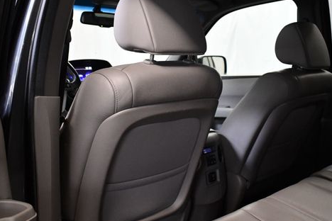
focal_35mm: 41
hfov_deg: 47.4
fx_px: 378
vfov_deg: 32.6
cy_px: 99
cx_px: 177
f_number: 3.8
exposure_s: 1/125
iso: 2800
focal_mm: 20
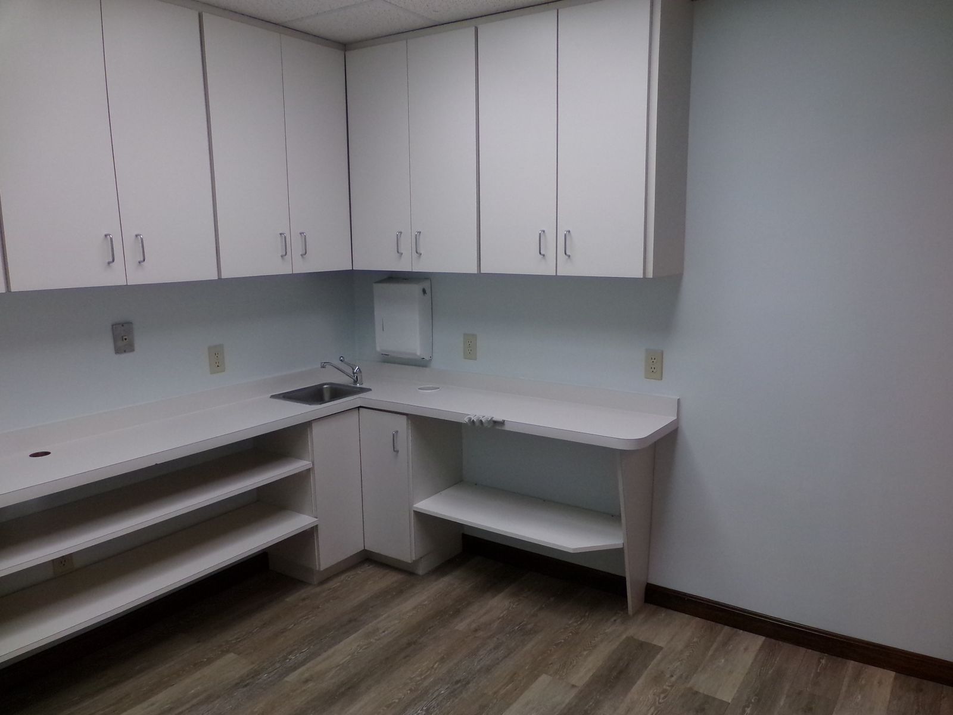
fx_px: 716
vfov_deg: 53.1
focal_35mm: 26
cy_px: 358
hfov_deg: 67.3
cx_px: 476
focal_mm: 4.7
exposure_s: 1/85
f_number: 3.2
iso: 200
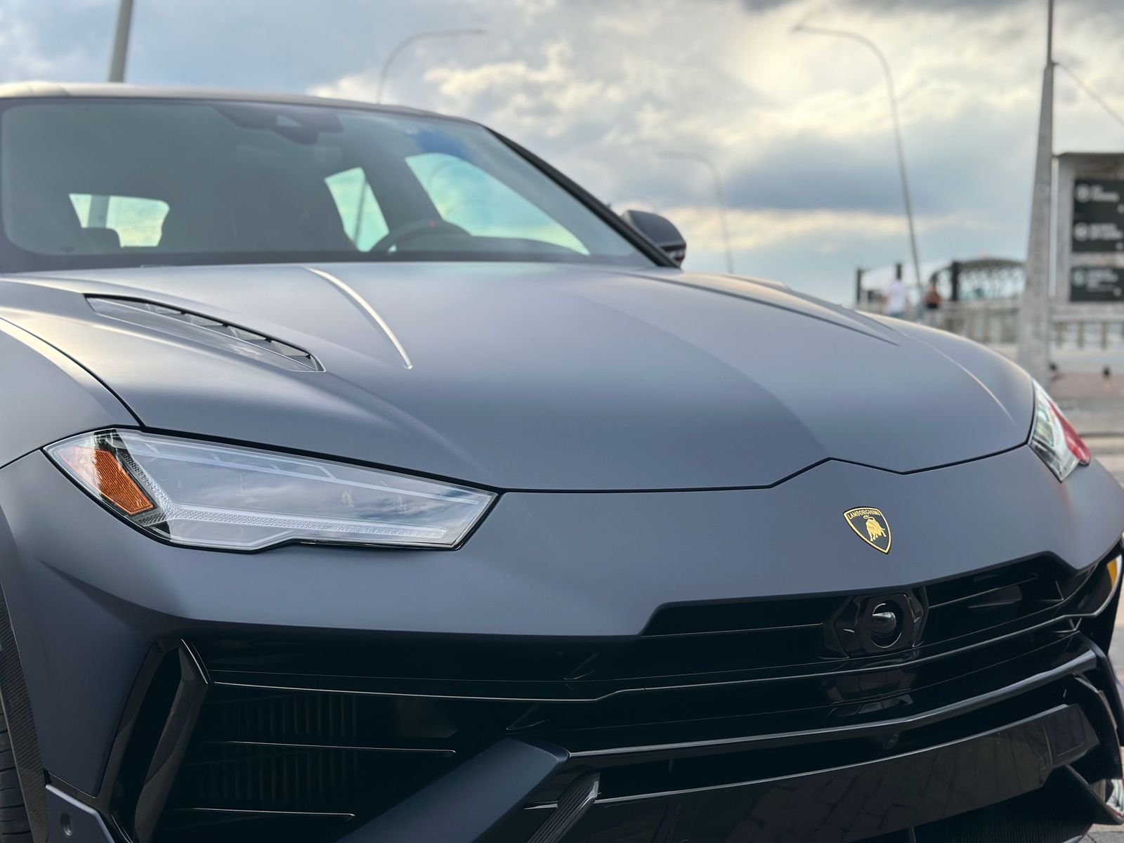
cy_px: 422
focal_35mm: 48
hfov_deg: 39.7
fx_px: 1559
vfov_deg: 30.3
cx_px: 562
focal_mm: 6.86
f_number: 1.78
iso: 80
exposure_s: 1/2358
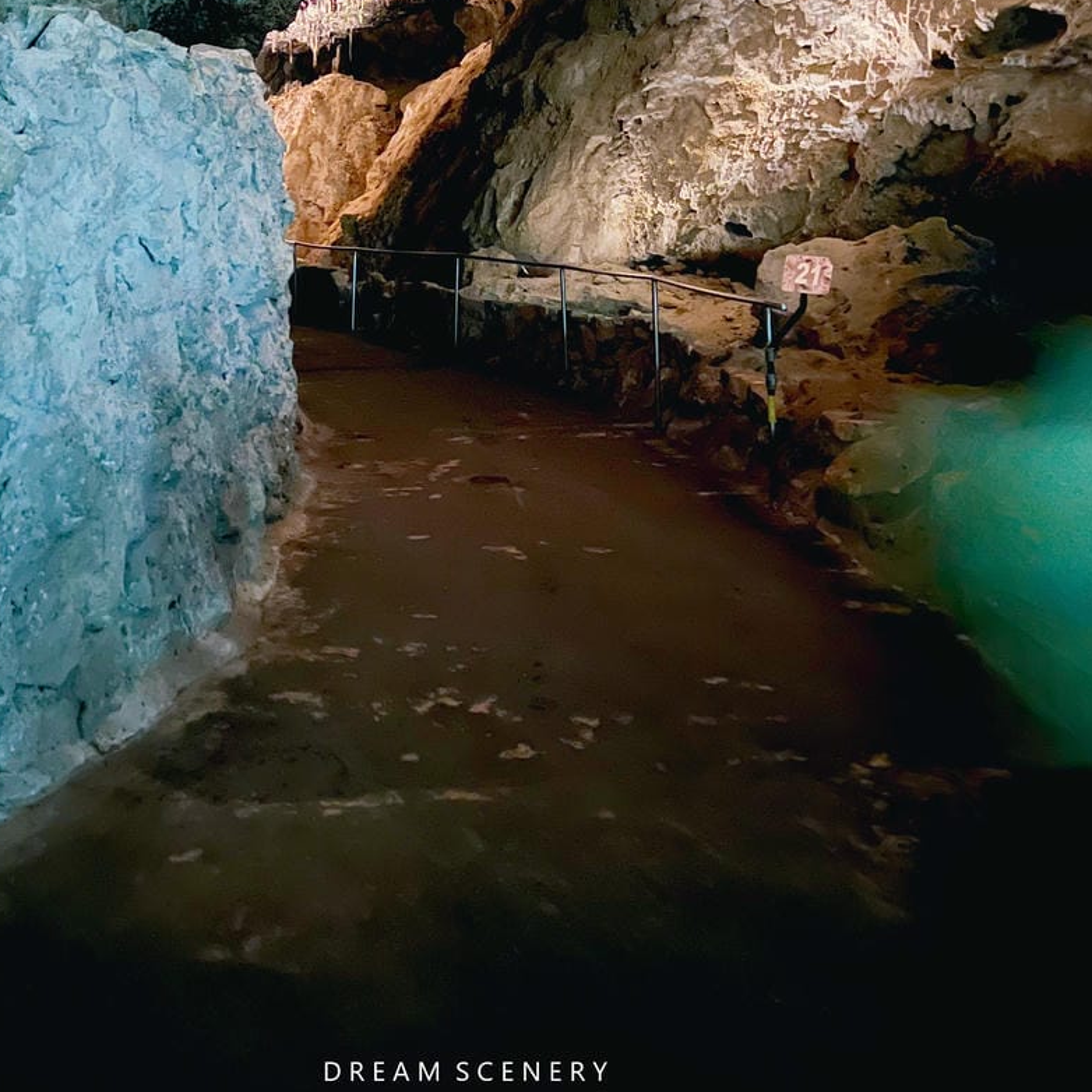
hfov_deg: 36.0
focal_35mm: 47
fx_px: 1677
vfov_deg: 33.7
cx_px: 485
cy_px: 68
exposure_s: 1/2
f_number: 1.5
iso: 1000
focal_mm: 5.7
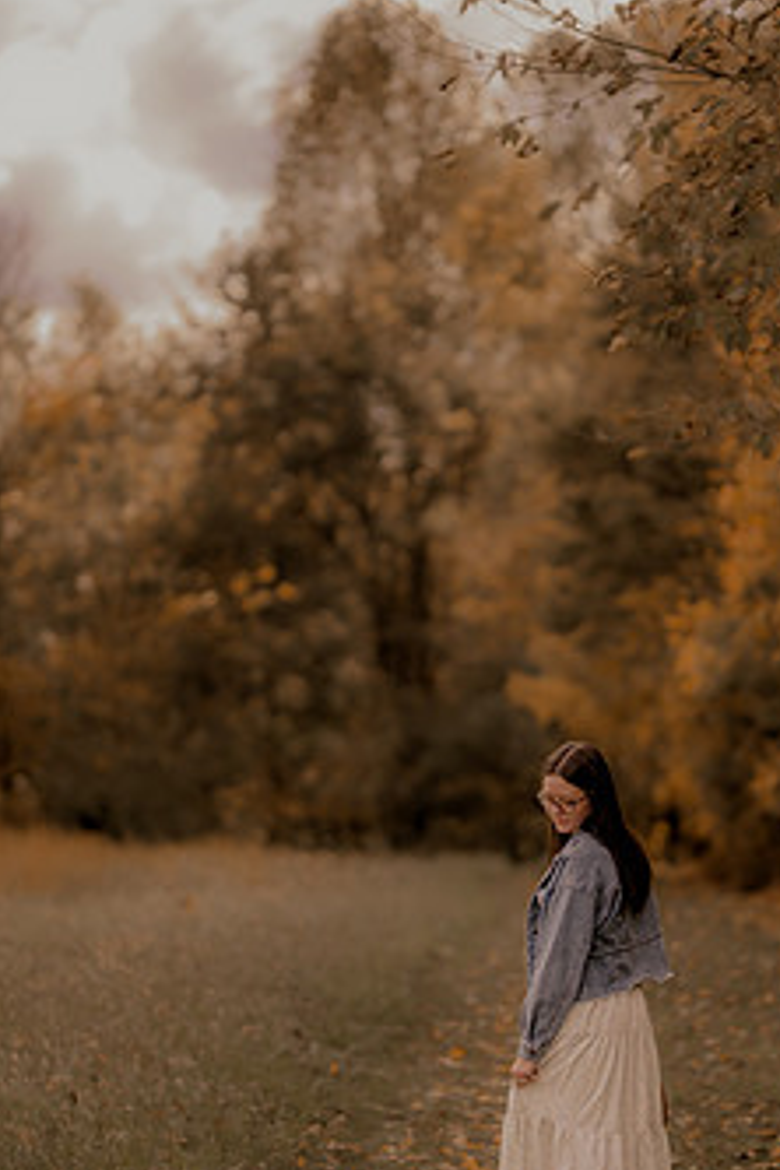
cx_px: 516
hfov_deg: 11.9
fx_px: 3737
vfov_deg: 17.8
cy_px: 664
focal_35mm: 115
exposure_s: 1/4000
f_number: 1.4
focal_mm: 85
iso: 200
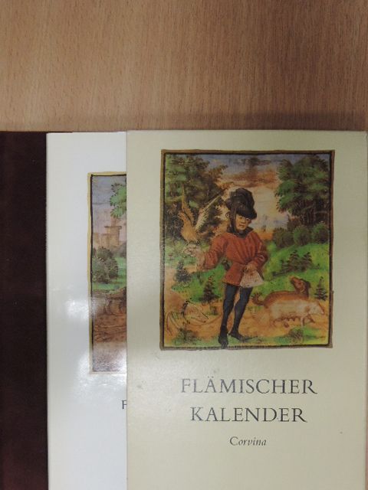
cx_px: 184
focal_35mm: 50
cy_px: 245
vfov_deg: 38.2
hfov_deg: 29.1
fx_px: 709
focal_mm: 8.9
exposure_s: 1/60
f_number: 3.6
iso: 900
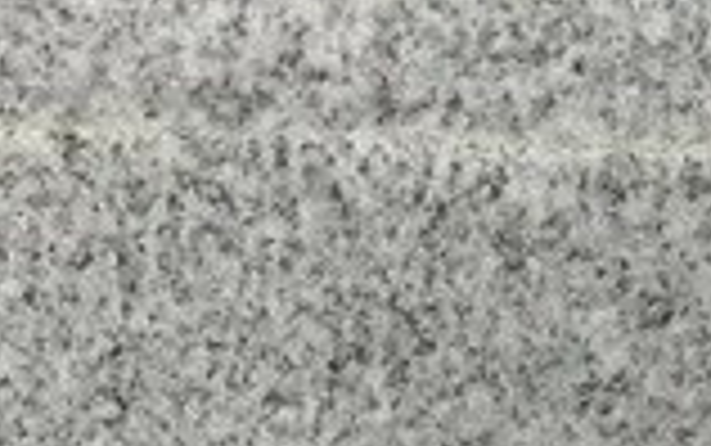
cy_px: 1293
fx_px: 3219
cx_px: 1026
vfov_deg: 7.1
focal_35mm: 166
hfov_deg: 12.1
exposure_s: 1/100
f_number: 2.4
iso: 40
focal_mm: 3.3
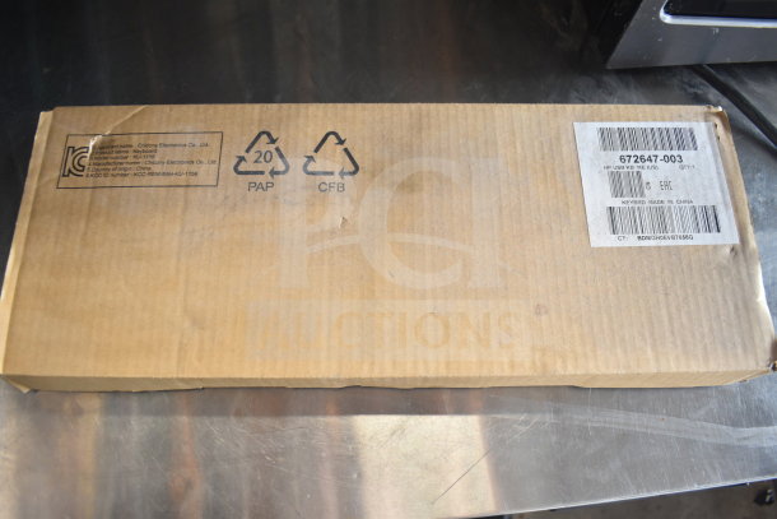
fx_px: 583
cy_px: 260
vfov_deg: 48.0
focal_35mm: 27
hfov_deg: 67.4
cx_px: 388
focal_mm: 18
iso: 800
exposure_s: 1/30
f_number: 3.5
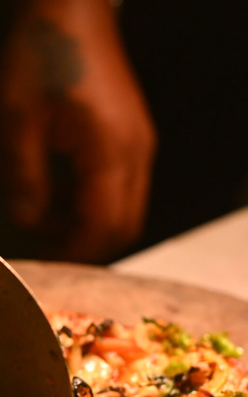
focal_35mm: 157
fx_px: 1699
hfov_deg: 8.3
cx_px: -34
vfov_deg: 13.3
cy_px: 262
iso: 1600
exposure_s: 1/500
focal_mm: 50
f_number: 3.2
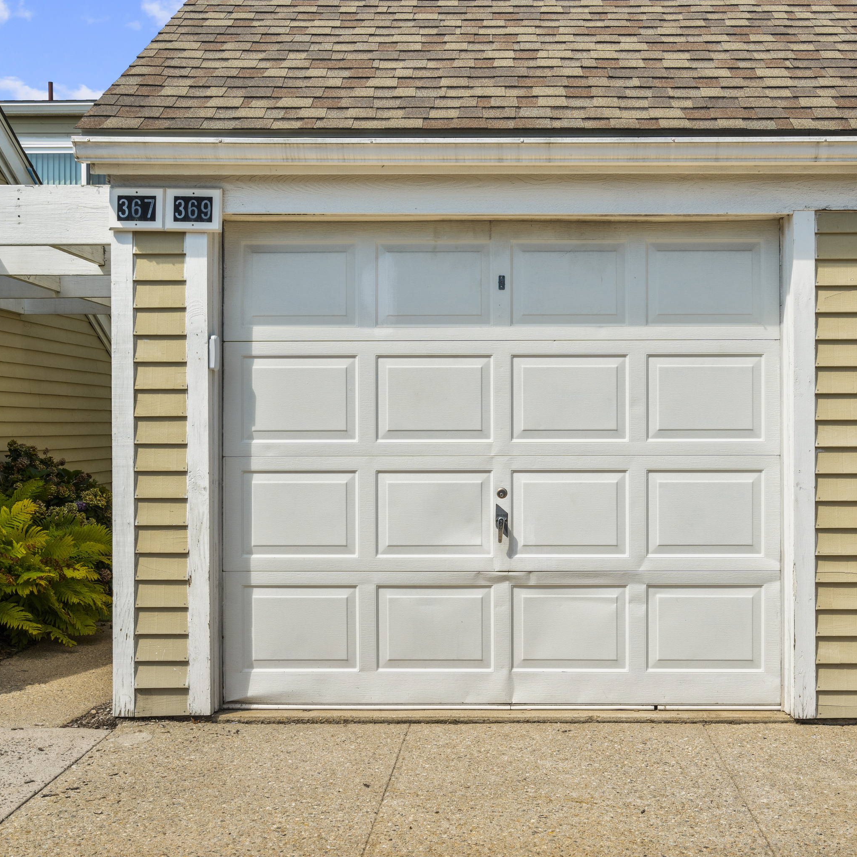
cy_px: 429
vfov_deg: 37.6
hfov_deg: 37.4
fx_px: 1260
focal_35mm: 45
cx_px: 502
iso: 200
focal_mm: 35
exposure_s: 1/100
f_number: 9
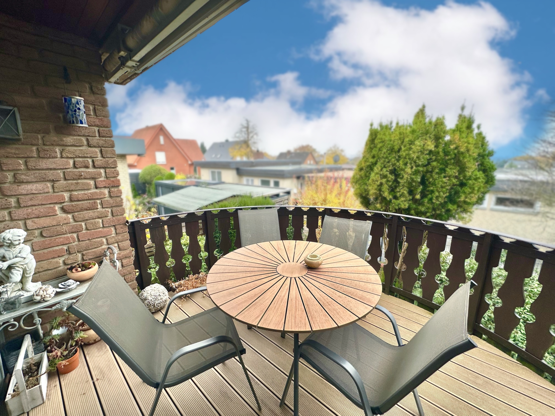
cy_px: 208
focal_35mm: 14
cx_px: 278
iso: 40
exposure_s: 1/99
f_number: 2.2
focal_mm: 2.22
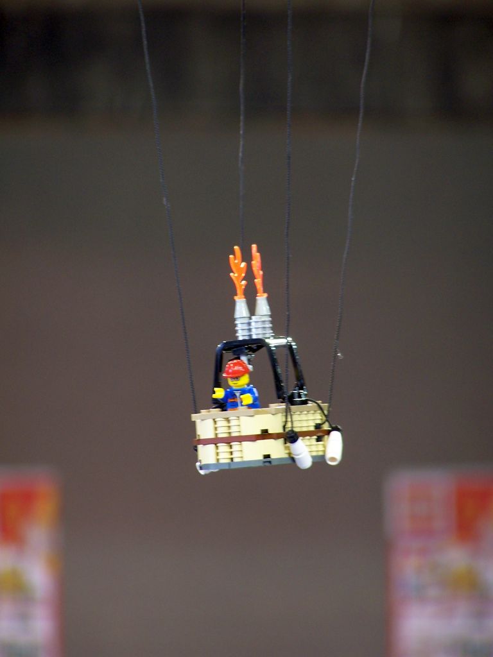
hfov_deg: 3.9
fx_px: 7216
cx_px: 246
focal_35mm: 380
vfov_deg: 5.2
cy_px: 328
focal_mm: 63
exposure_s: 1/2
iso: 80
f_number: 3.7
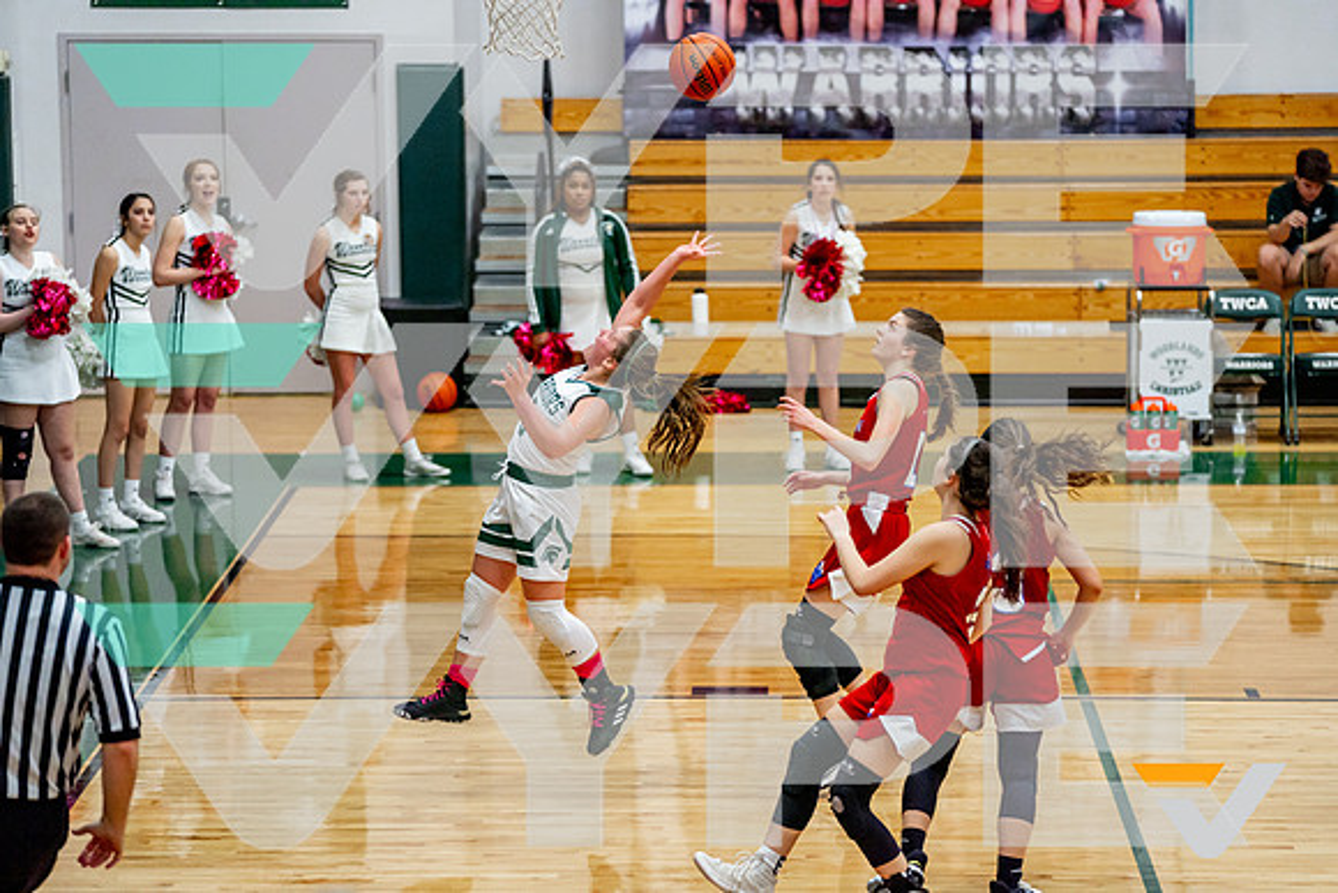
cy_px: 446
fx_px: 4461
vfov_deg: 11.4
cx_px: 669
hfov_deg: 17.1
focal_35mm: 120
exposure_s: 1/1000
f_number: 2.8
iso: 2000
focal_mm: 120
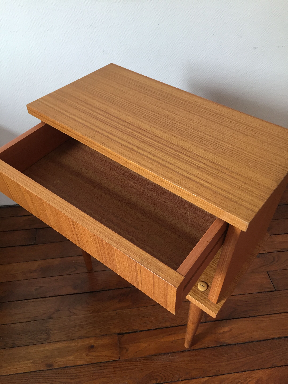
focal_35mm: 29
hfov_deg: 48.2
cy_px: 192
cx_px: 144
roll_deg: -0.9
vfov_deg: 61.7
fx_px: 322
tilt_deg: -44.5
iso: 100
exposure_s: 1/33
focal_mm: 4.15
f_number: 2.2
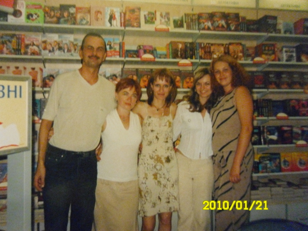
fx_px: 312
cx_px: 154
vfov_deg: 40.7
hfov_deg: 52.6
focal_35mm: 35
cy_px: 116
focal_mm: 6.3
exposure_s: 1/12
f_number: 3.5
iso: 800
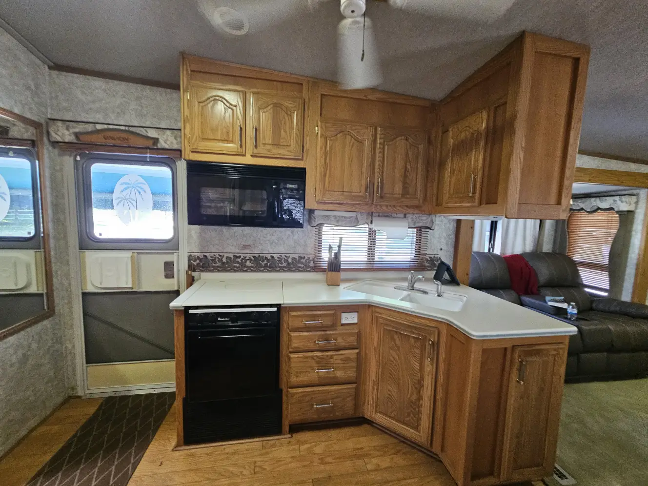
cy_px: 243
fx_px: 243
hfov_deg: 106.2
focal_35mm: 13
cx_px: 324
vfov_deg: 89.9
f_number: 2.2
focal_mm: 2.2
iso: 400
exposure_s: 1/30
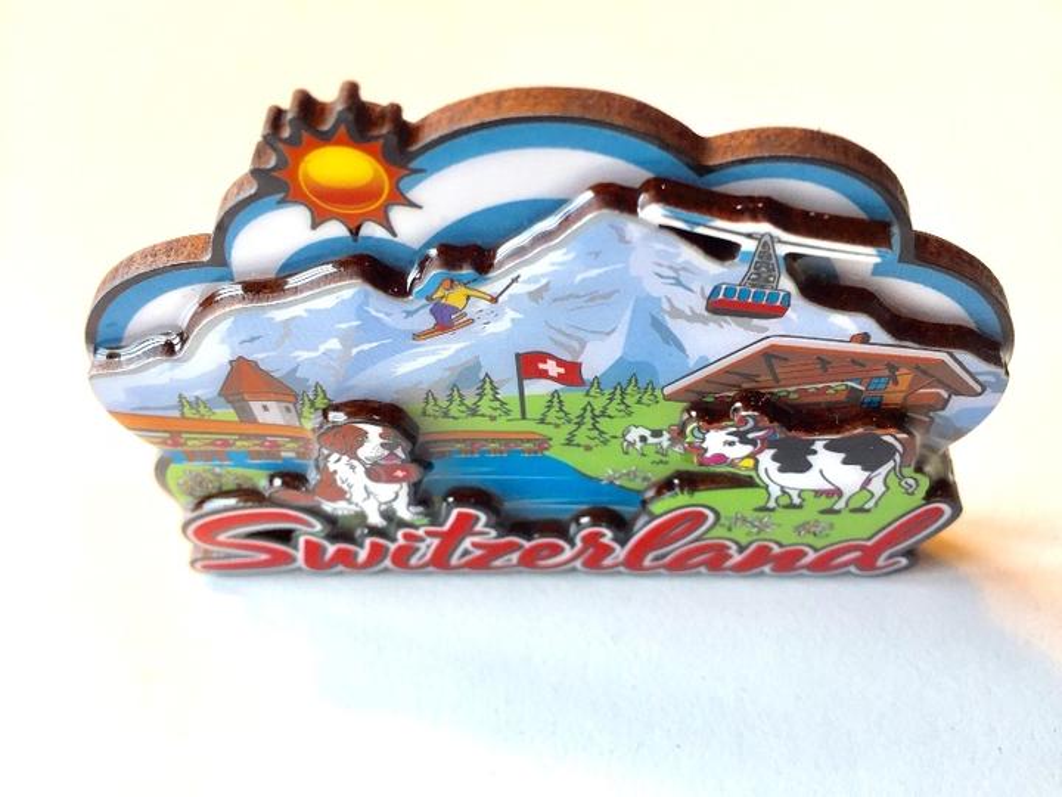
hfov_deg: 61.7
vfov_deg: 48.2
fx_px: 890
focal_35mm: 29
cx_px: 531
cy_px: 398
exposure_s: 1/100
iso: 50
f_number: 2.2
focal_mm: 4.15
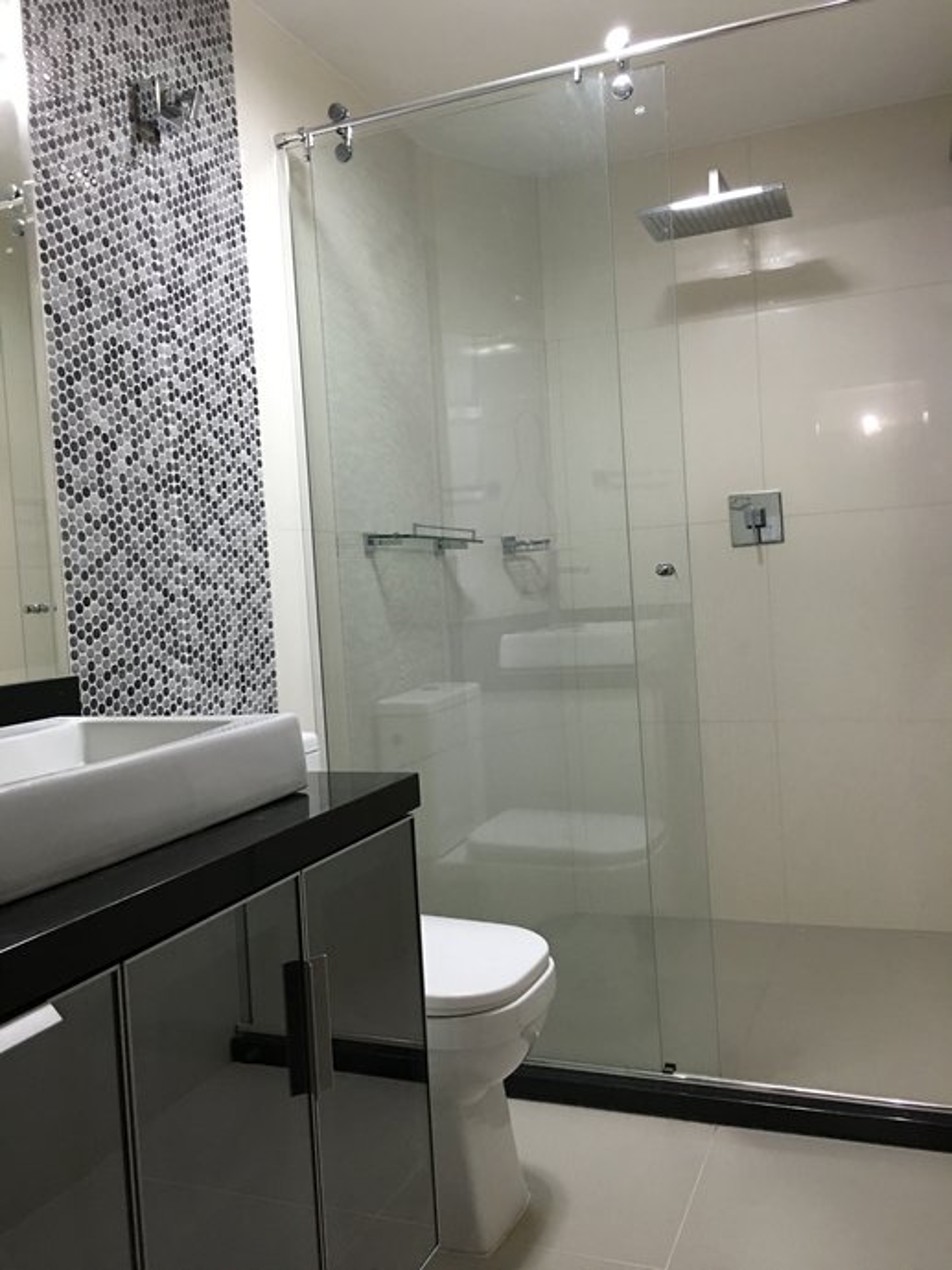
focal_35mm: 29
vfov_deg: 61.7
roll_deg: +3.0
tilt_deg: -1.2
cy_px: 635
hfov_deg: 48.2
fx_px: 1063
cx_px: 476
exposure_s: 1/10
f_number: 2.2
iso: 80
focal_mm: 4.15
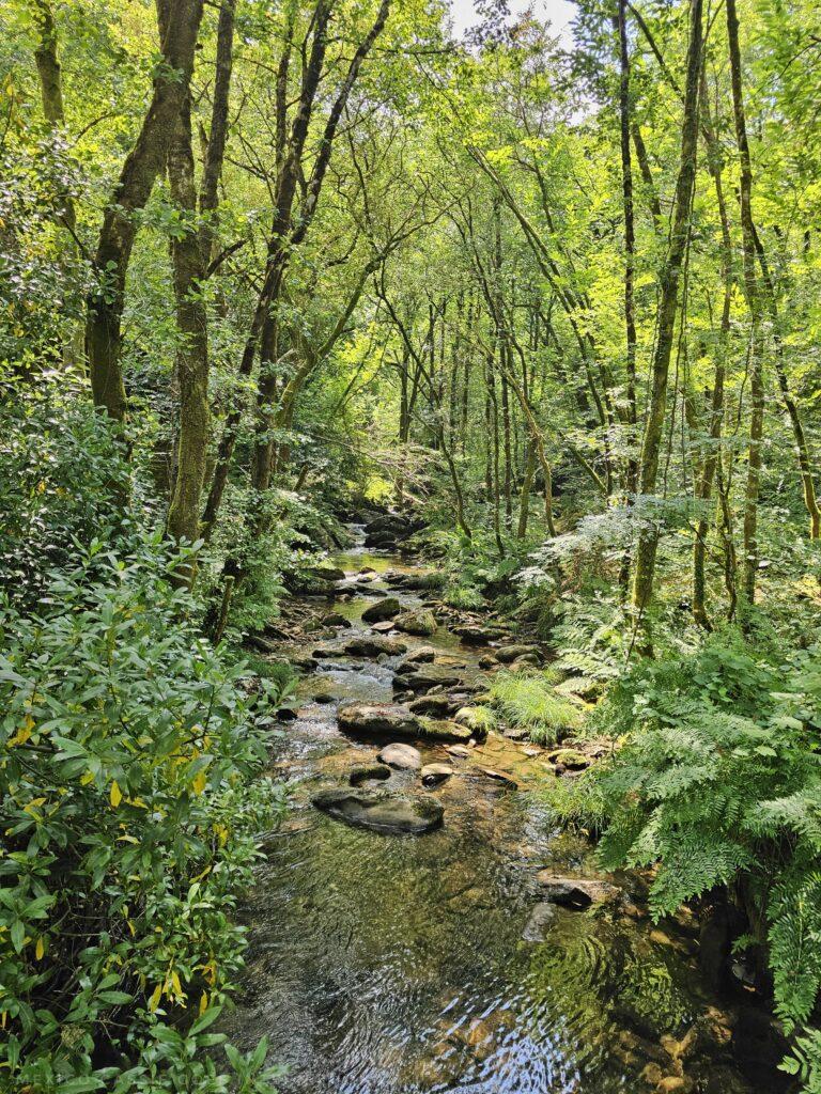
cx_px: 410
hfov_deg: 58.9
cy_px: 547
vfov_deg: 73.9
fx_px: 727
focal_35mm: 23
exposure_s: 1/180
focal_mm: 6.3
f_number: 1.7
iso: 50
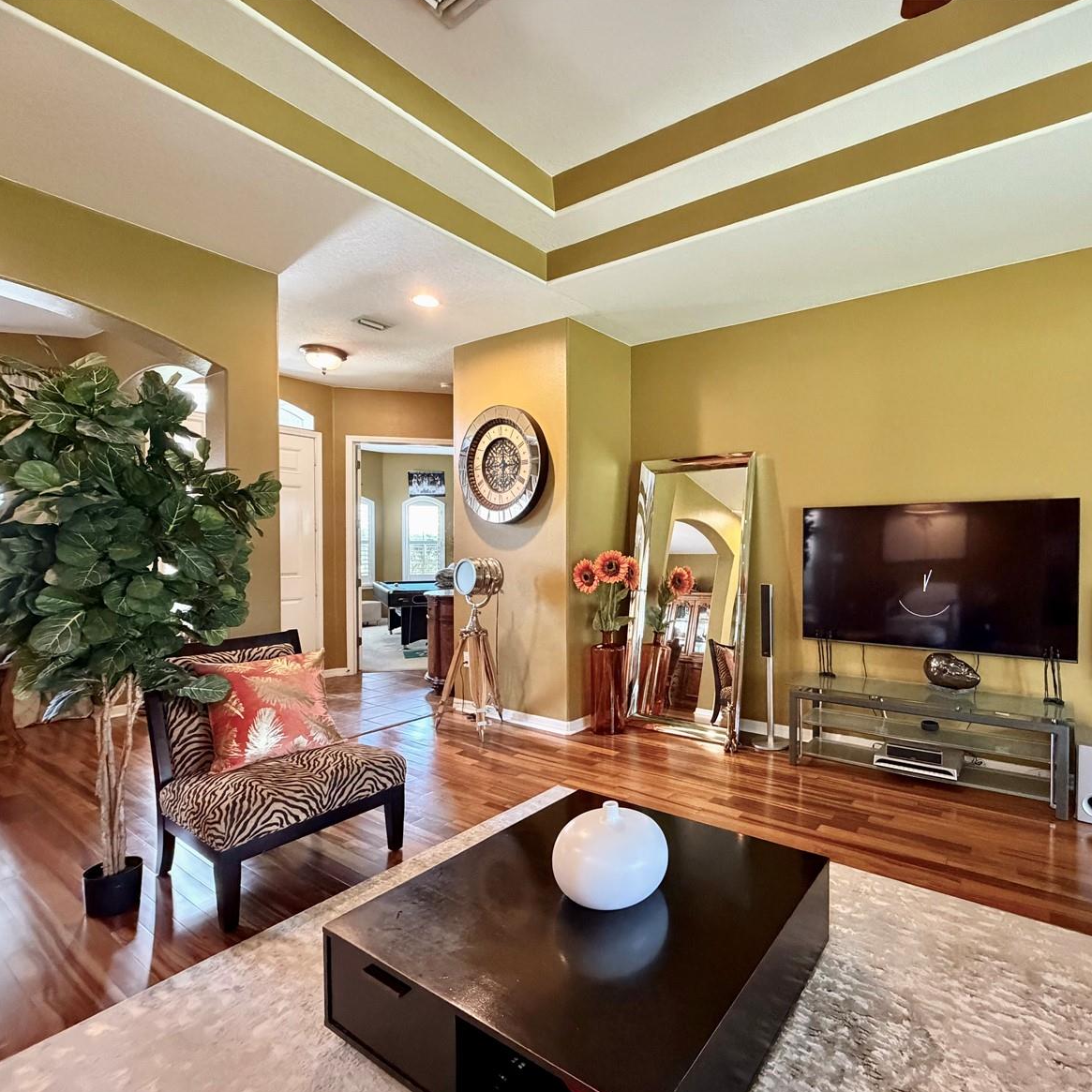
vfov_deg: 84.0
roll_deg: -0.1
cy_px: 558
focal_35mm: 17
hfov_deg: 82.6
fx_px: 607
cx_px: 673
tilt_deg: -1.6
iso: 1000
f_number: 2.2
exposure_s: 1/60
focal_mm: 2.22
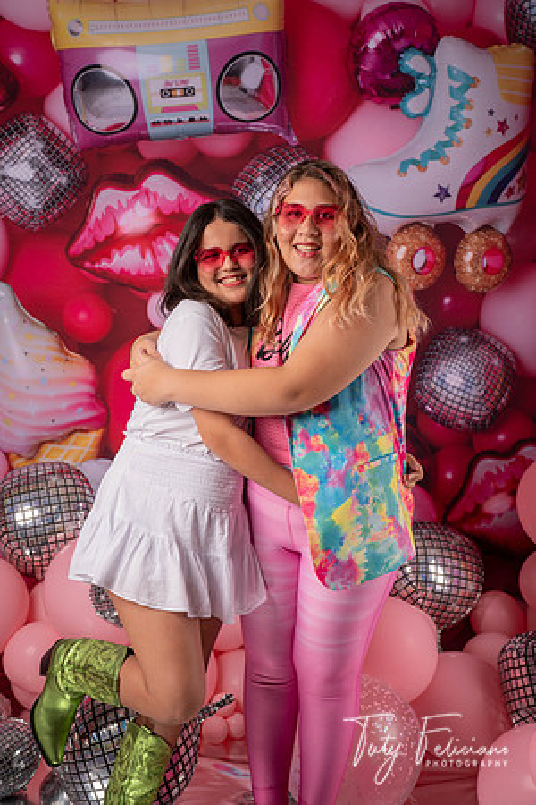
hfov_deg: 28.1
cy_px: 402
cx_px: 268
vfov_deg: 41.1
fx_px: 1072
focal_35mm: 48
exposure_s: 1/250
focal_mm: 48
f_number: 5
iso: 125
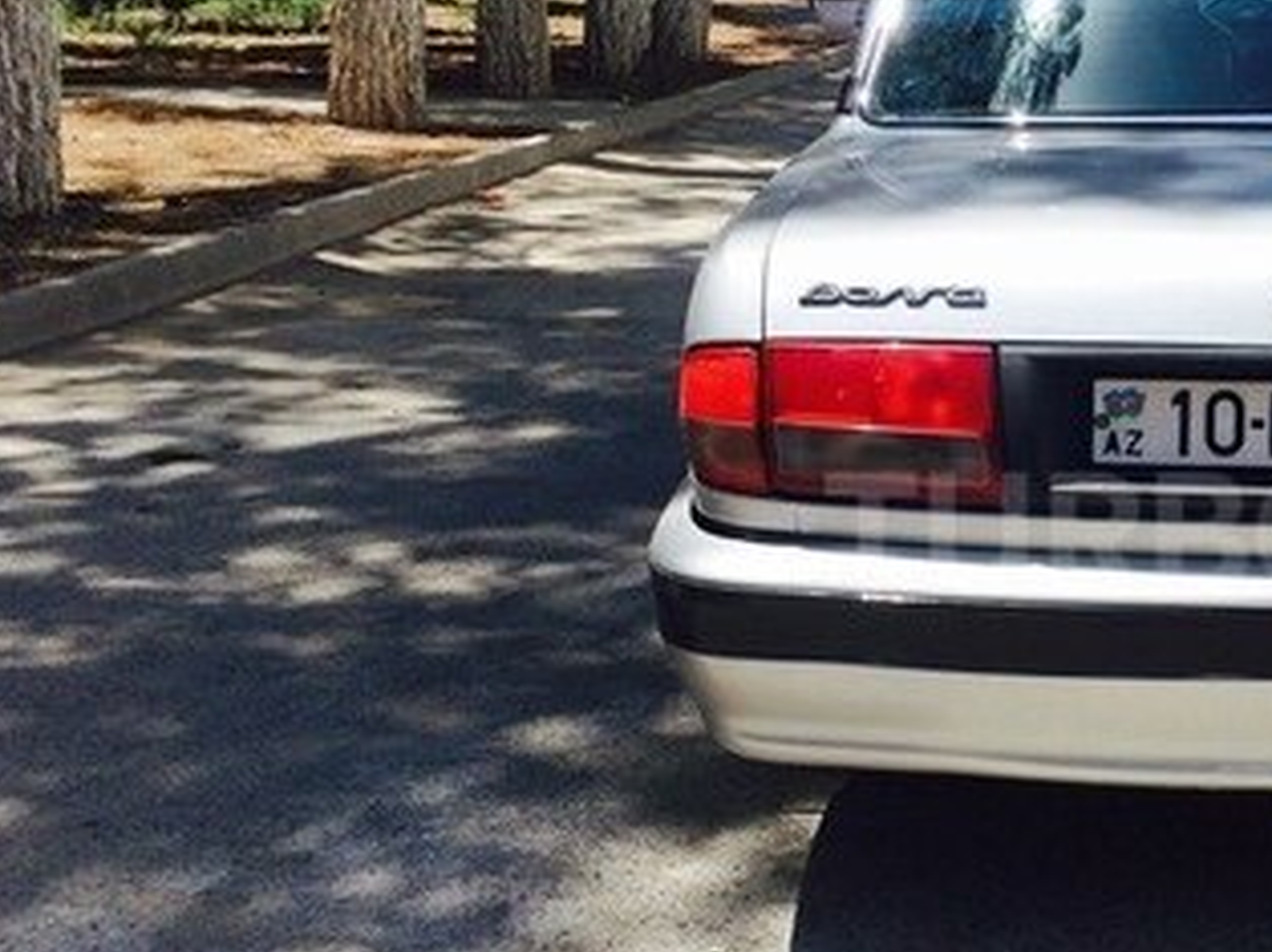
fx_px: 2240
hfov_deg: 29.8
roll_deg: -1.3
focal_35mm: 61
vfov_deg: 24.0
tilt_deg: -15.2
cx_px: 1240
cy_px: 533
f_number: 2.2
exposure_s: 1/1709
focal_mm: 4.15
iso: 32
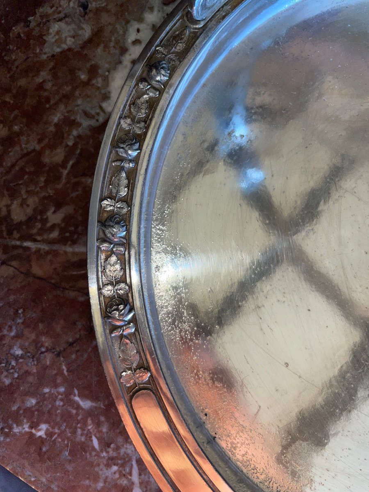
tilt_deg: -86.3
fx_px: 370
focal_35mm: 26
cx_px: 184
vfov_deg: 67.3
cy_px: 246
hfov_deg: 53.1
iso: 32
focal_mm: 4.2
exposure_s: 1/80
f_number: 1.6
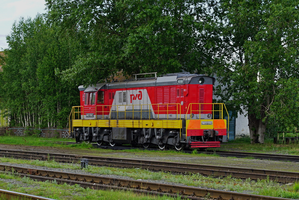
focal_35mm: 84
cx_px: 150
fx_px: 698
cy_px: 100
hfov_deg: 24.2
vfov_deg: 16.3
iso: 100
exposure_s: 1/200
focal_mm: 56
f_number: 4
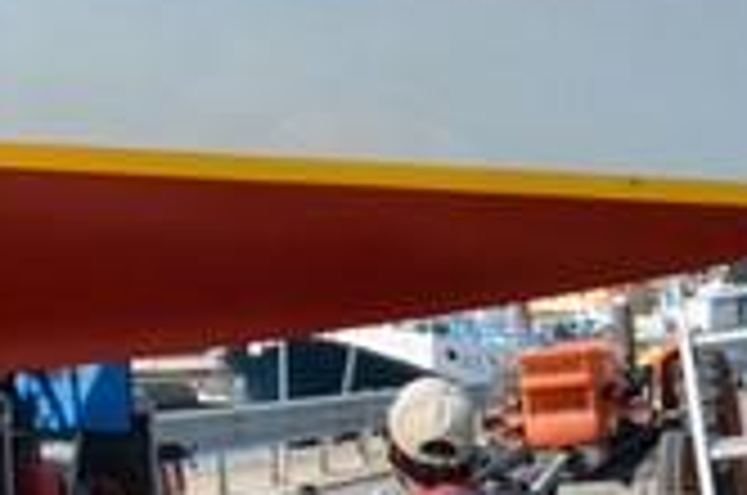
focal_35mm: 104
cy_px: -50
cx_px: -270
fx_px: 2154
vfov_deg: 12.9
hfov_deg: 18.1
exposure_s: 1/250
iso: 125
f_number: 8
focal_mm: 18
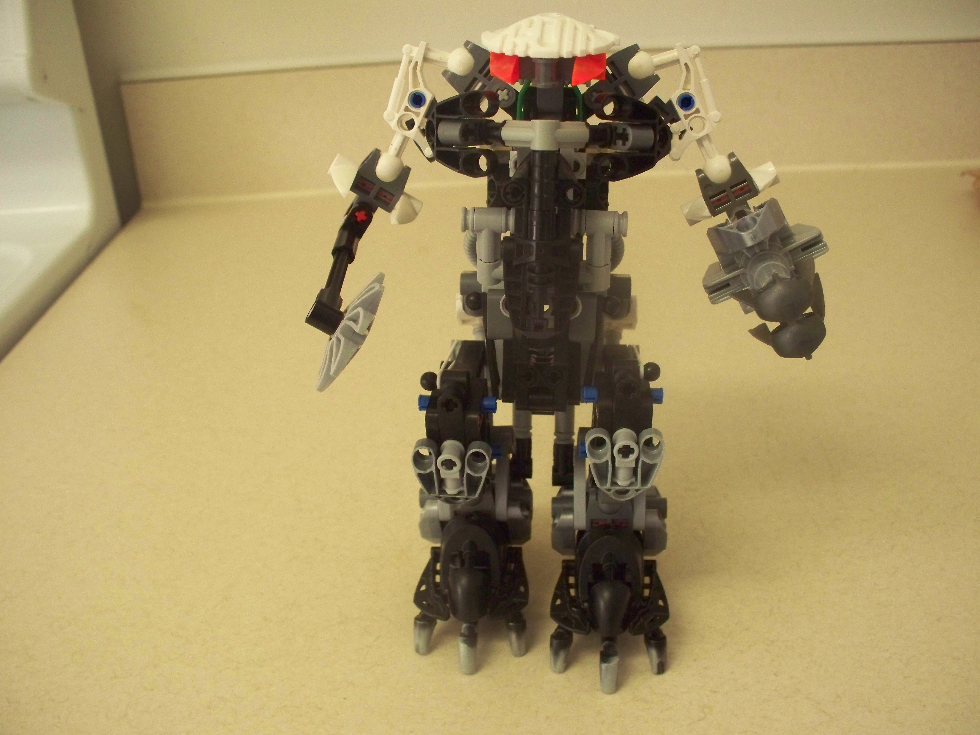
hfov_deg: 52.6
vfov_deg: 40.7
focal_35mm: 35
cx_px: 490
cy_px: 368
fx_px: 991
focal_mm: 7.54
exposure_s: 1/30
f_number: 2.8
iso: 400
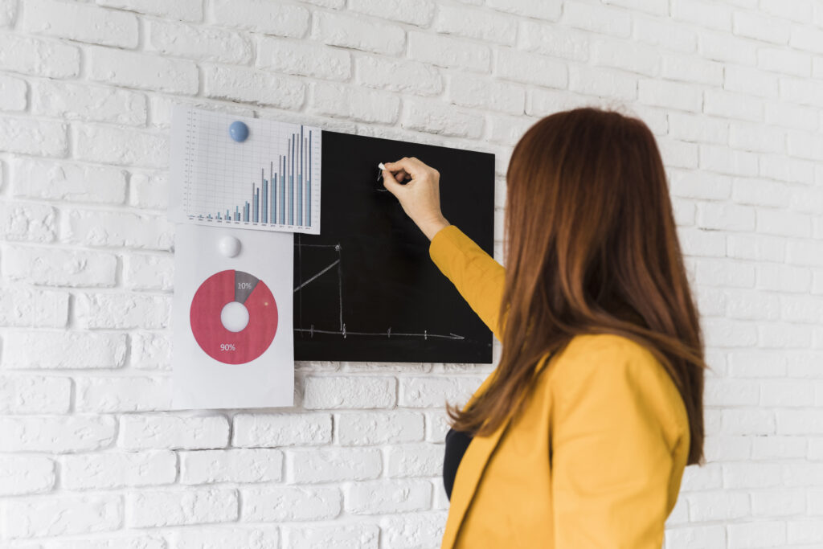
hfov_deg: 39.6
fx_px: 1143
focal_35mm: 50
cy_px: 274
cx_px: 412
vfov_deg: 27.0
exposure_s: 1/100
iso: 250
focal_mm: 50
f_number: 1.6
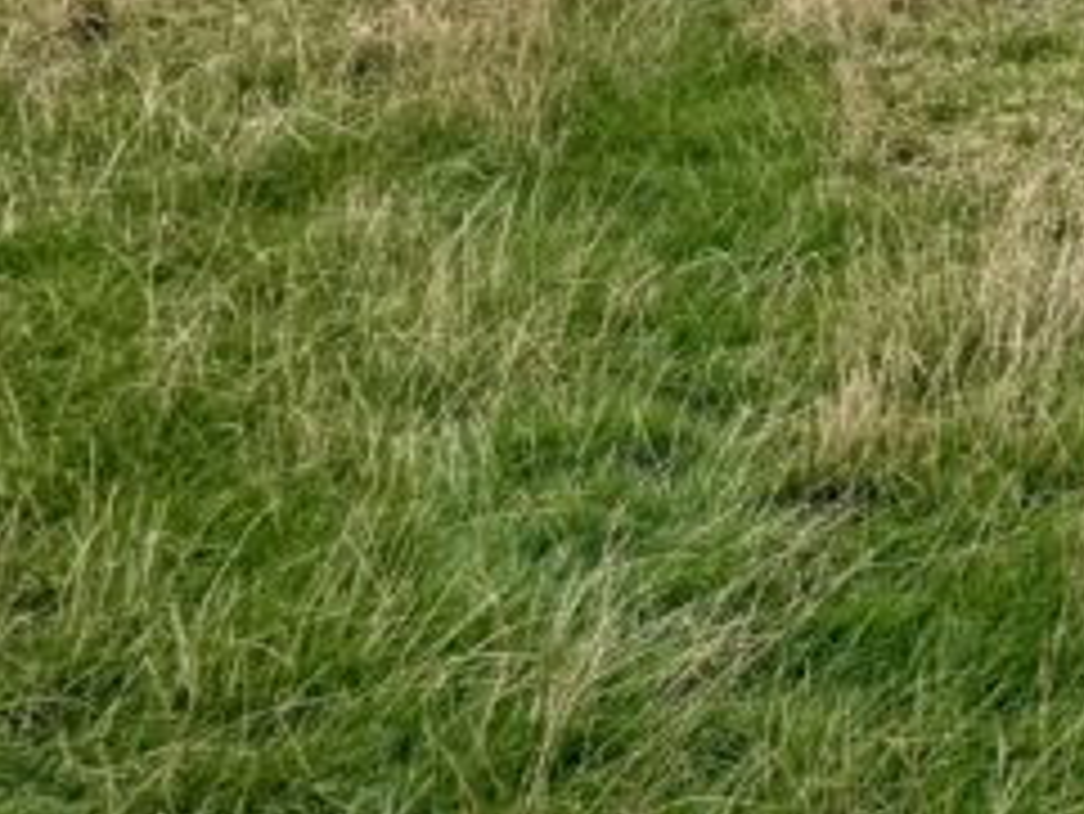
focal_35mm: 102
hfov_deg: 16.0
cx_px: 2006
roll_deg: +0.2
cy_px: -585
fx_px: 3196
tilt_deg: -4.3
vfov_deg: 13.3
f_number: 1.78
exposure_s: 1/4673
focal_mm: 6.76
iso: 80
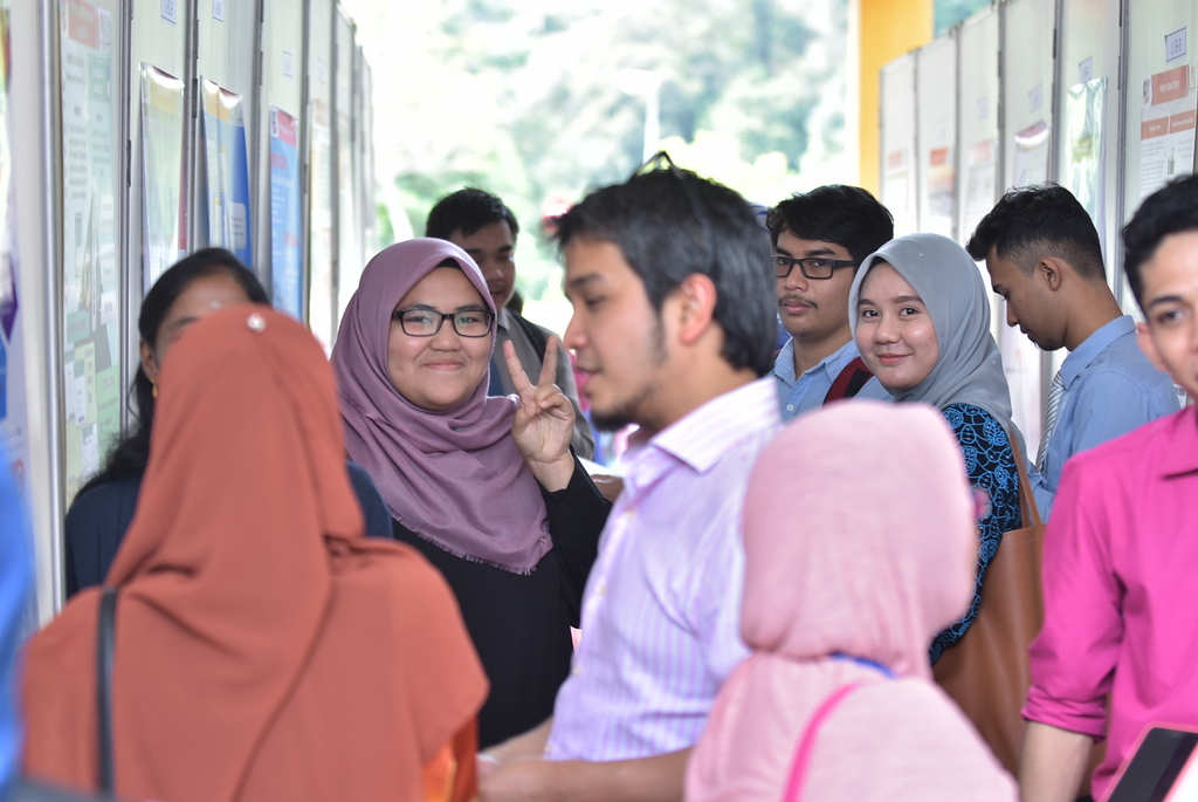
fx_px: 3498
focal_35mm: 105
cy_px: 401
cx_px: 599
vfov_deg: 13.1
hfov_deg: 19.4
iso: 100
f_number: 2.8
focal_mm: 70
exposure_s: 1/40
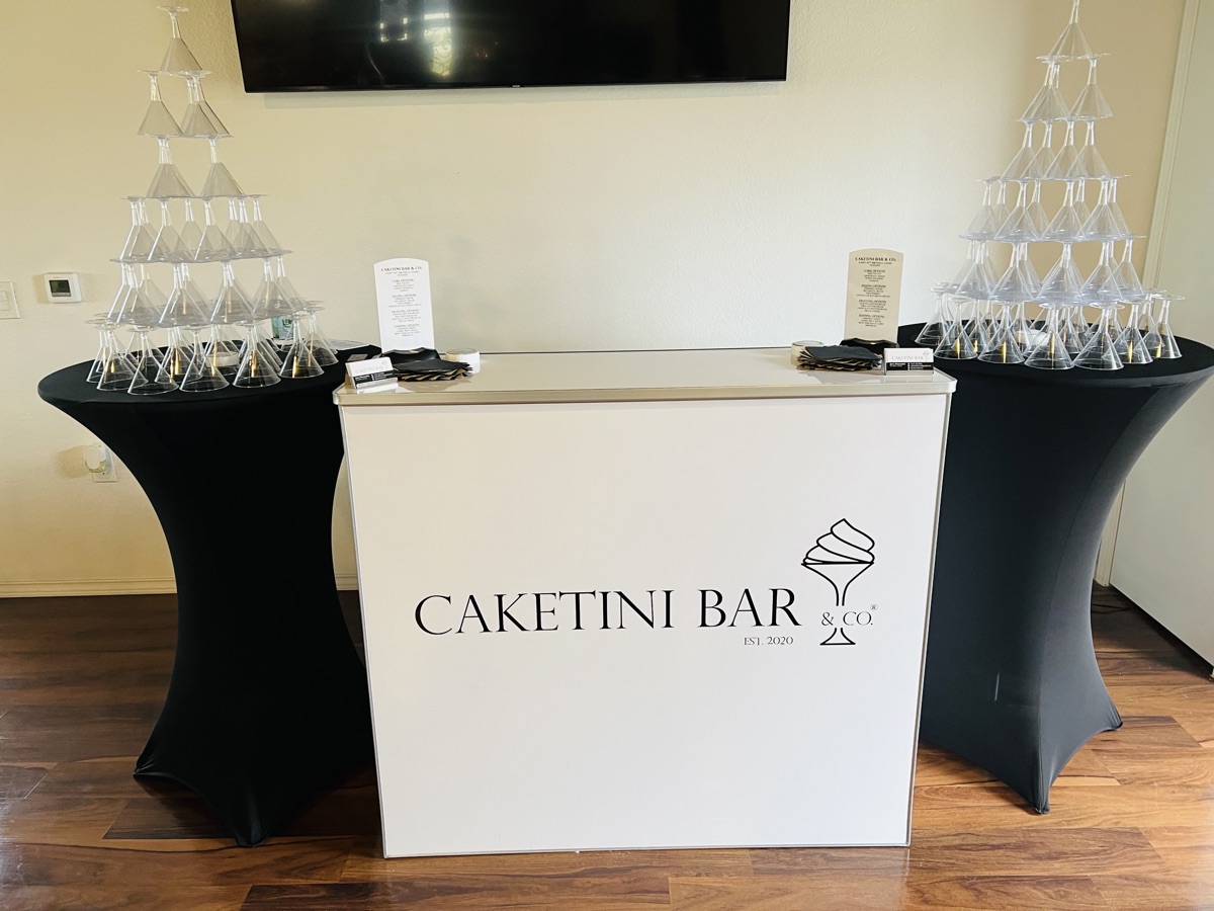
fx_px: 912
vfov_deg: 53.1
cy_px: 456
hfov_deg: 67.3
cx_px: 607
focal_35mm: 26
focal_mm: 5.7
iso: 80
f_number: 1.5
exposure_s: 1/60
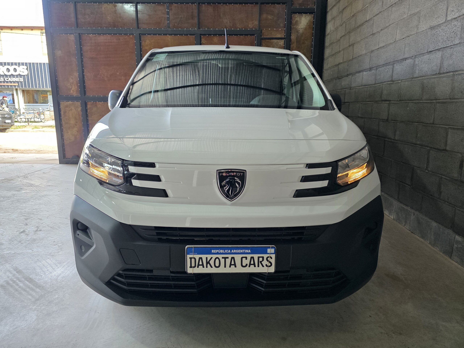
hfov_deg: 73.9
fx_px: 308
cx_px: 232
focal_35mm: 23
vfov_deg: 58.9
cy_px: 174
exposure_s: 1/100
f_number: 1.7
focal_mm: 6.3
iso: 160
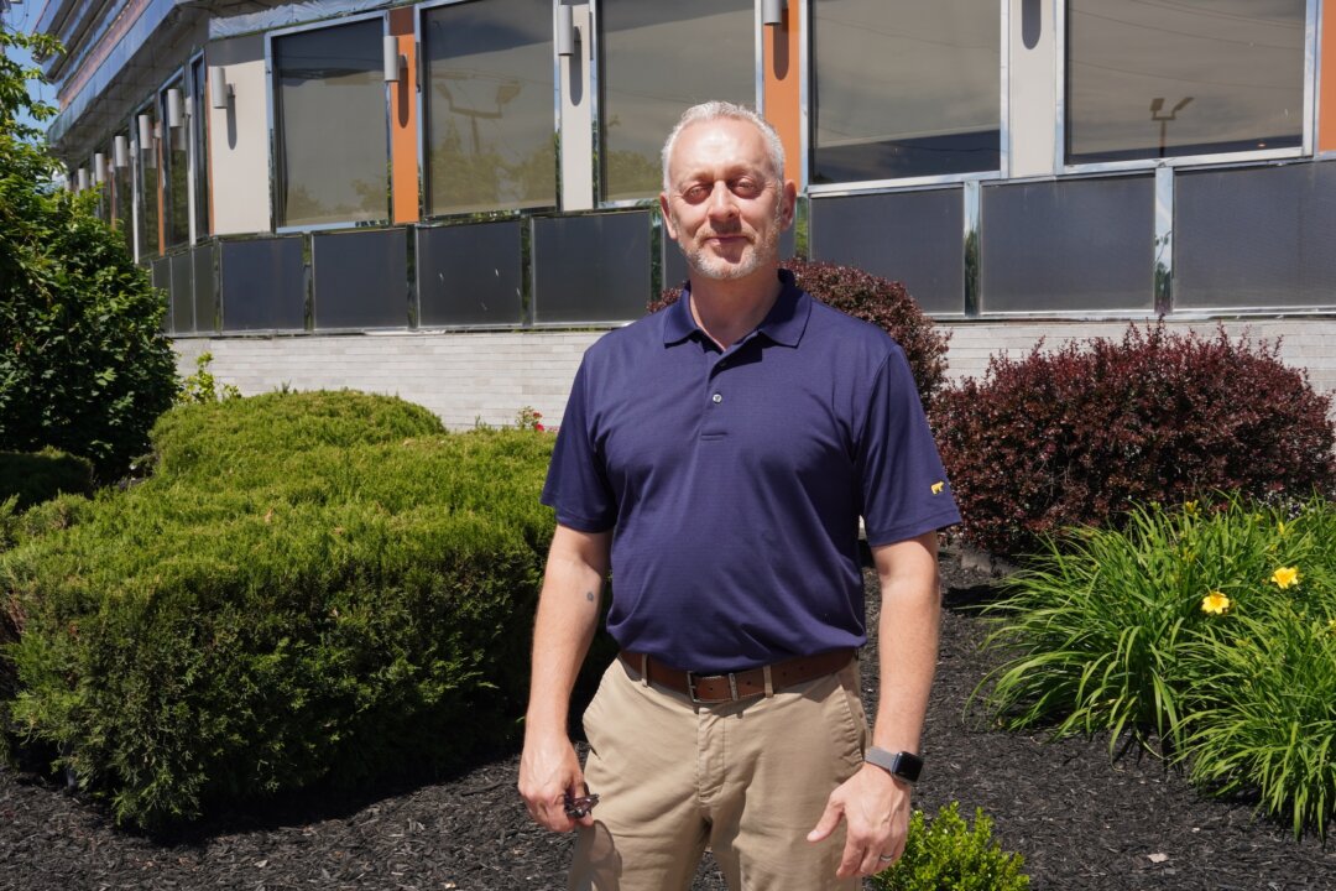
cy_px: 446
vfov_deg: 34.7
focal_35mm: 38
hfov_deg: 50.2
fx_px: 1425
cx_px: 668
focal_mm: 25.6
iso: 100
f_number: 10
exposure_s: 1/200
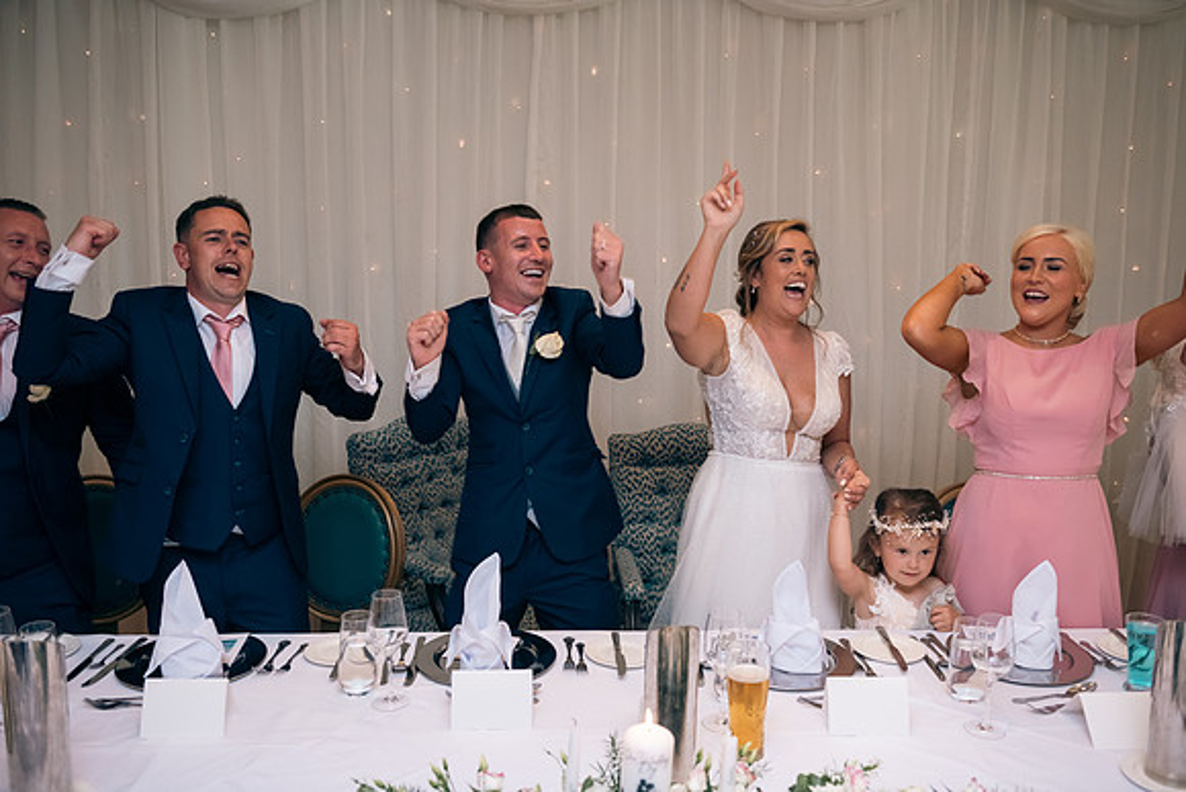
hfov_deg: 58.7
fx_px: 1054
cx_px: 593
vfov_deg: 41.1
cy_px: 396
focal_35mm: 32
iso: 640
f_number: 3.5
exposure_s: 1/160
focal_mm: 32
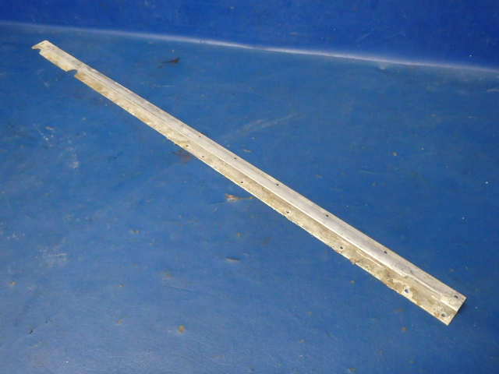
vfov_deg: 49.7
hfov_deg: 63.4
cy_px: 187
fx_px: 404
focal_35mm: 28
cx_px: 250
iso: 640
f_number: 3.9
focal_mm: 5
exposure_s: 1/30
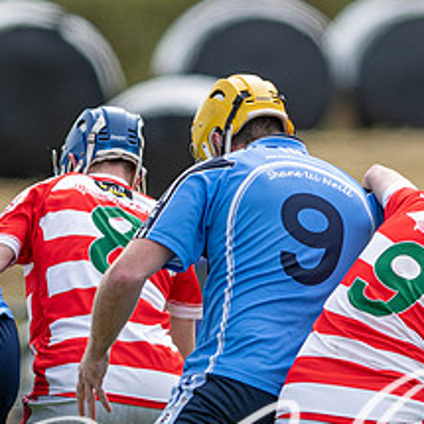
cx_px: -58
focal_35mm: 1359
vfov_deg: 1.3
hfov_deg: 1.3
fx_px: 18833
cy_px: 389
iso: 125
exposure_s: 1/1600
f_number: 2.8
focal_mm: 300
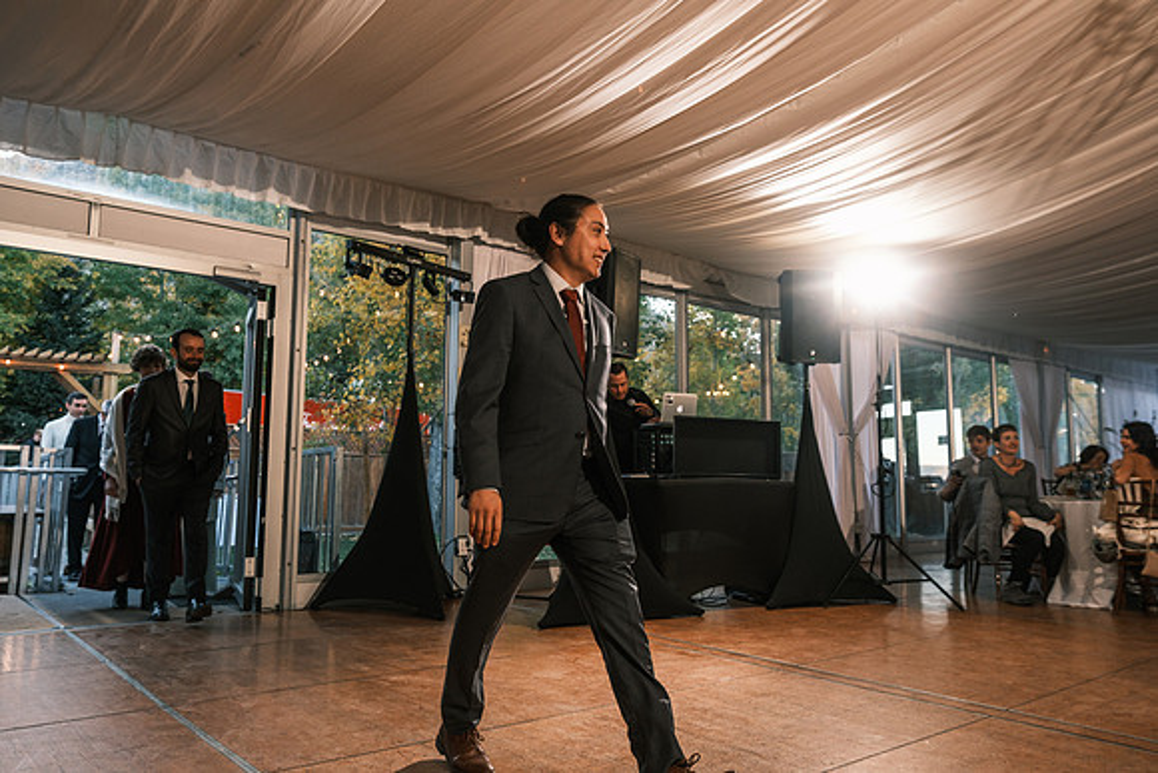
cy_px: 386
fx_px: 869
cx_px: 579
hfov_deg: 67.4
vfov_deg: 48.0
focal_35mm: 27
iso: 400
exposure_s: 1/250
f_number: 2.8
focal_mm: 18
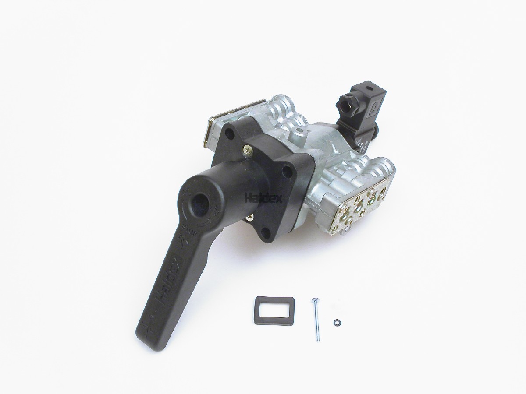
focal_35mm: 55
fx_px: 836
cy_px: 197
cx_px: 263
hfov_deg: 34.9
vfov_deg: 26.6
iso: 100
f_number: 6.7
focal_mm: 11.3
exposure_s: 1.5
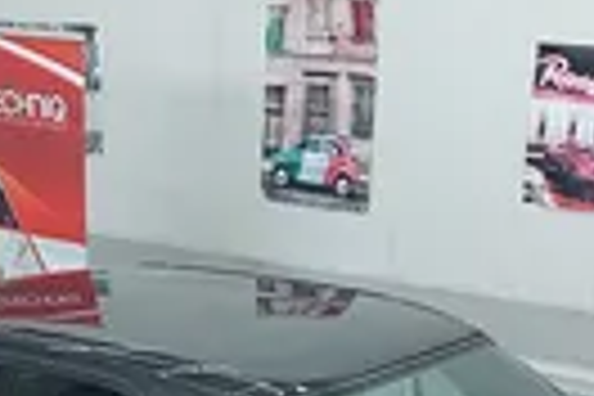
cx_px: 184
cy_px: 572
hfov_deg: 22.3
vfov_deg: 14.2
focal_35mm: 91
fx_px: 1501
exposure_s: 1/50
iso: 50
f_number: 1.8
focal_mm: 5.23
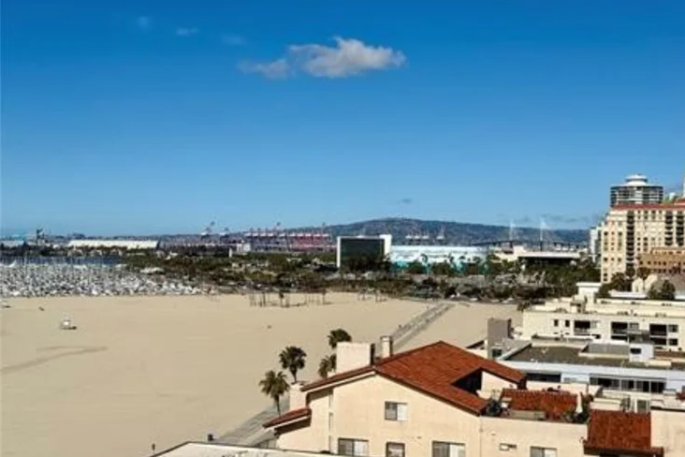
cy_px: 237
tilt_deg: +0.3
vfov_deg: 26.5
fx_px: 970
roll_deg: -1.1
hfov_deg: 38.9
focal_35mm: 51
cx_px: 349
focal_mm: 6.76
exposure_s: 1/11364
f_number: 1.78
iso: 64
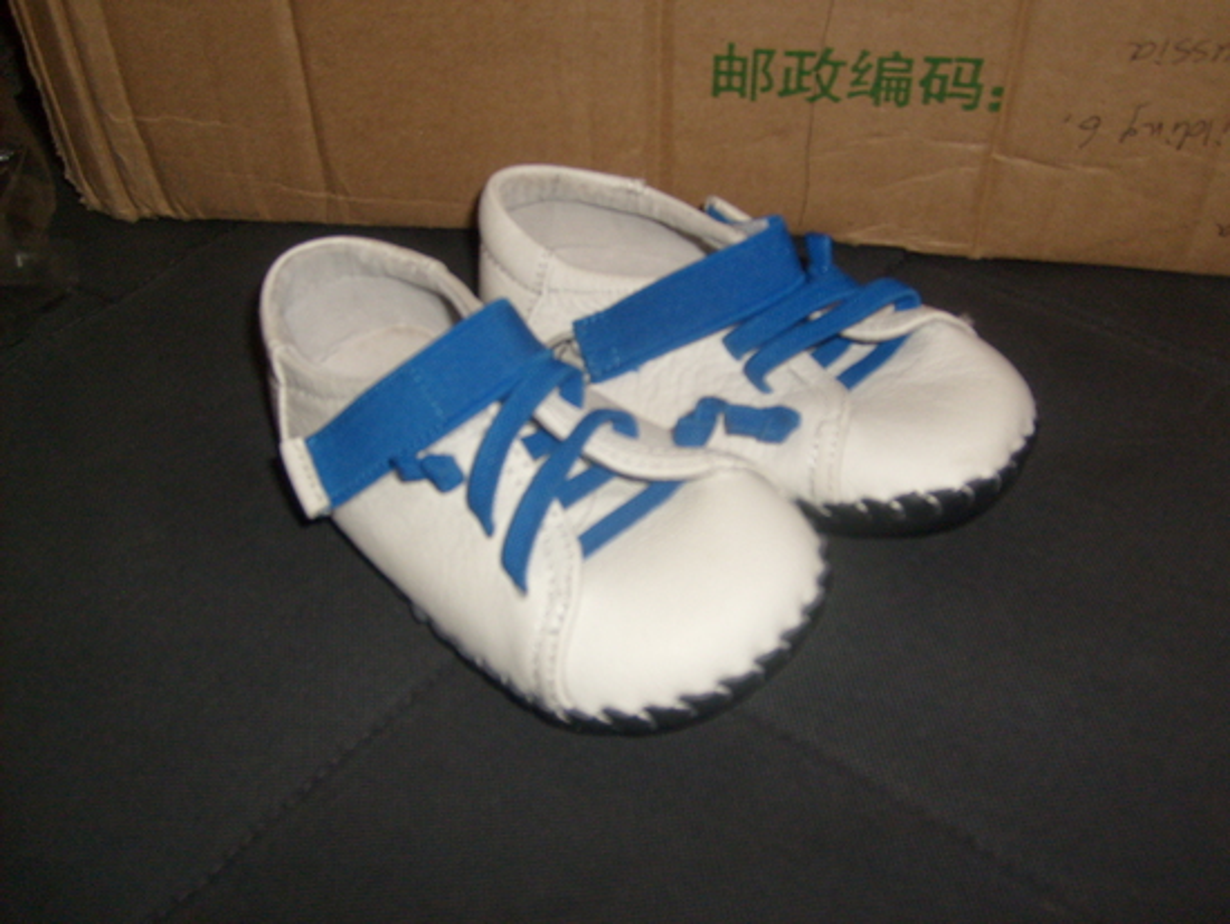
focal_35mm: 35
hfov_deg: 52.6
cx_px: 615
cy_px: 462
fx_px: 1244
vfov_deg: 40.7
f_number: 2.8
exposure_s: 1/45
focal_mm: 5.8
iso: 100
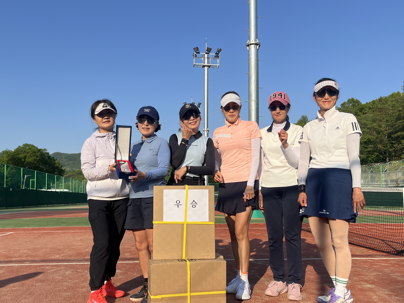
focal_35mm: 32
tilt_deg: +3.2
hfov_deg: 56.8
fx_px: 373
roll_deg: -1.1
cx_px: 193
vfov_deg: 44.1
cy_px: 169
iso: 50
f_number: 1.6
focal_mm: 5.1
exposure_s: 1/3215
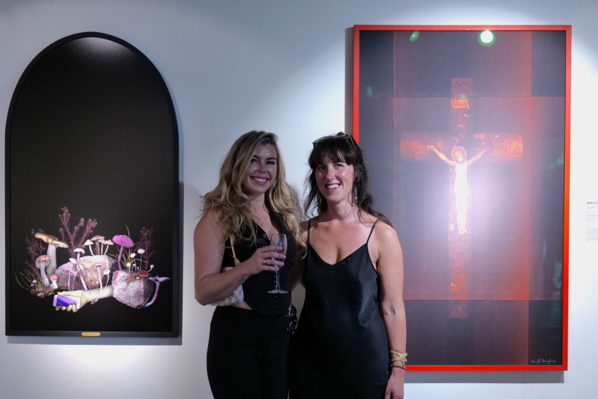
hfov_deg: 36.9
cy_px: 200
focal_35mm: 54
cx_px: 299
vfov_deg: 25.1
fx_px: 897
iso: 2500
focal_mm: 54
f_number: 5.4
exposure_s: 1/60
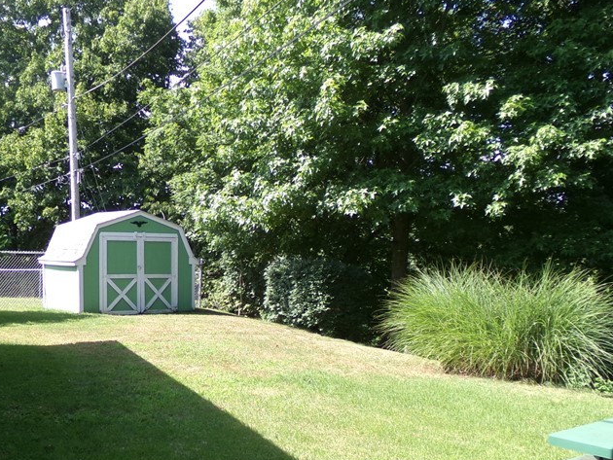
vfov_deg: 35.7
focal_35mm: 39
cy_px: 362
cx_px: 240
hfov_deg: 47.5
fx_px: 691
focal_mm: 4.3
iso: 100
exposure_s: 1/280
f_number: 3.7
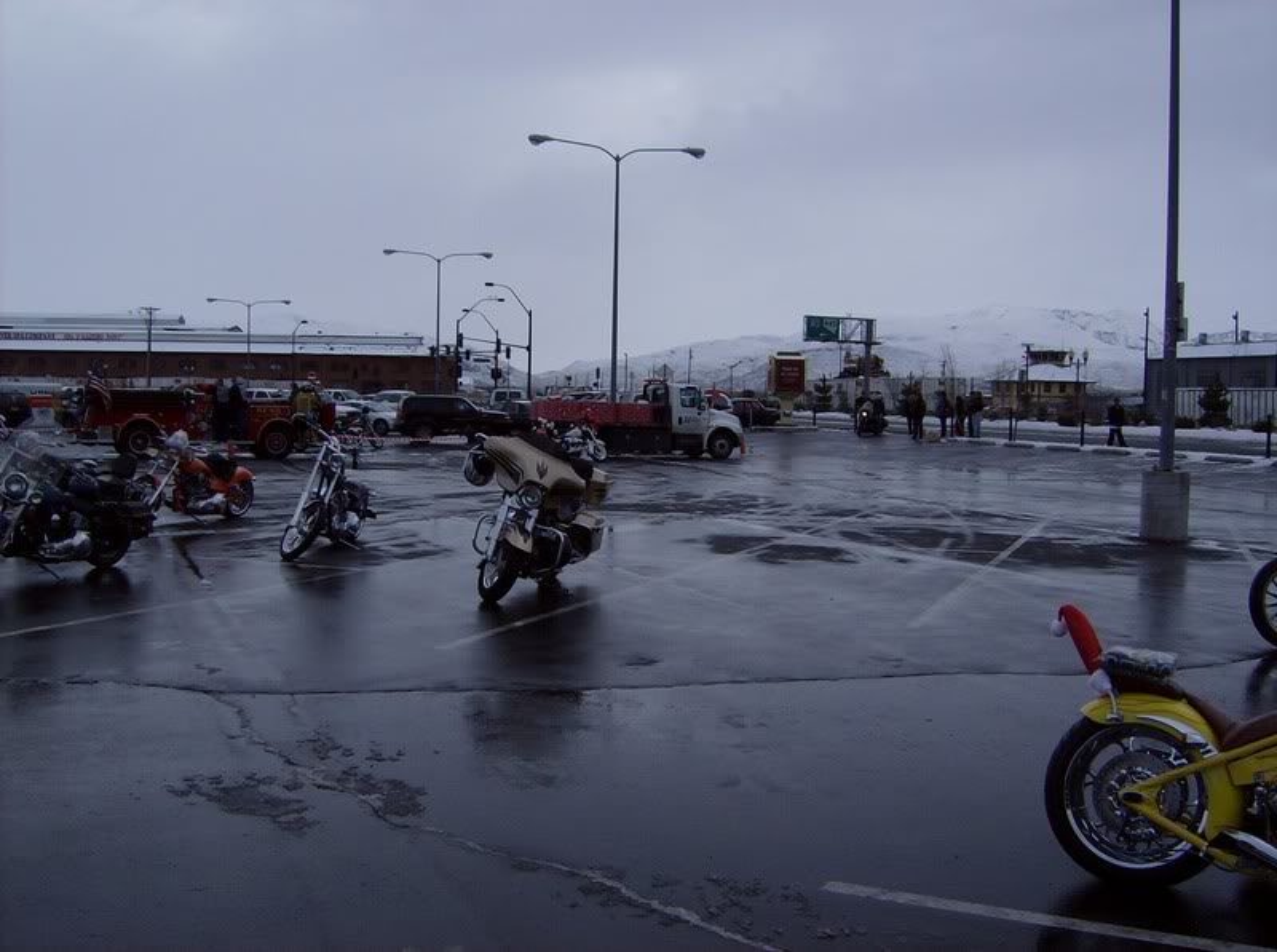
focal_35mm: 36
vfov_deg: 39.5
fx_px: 1325
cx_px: 638
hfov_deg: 51.5
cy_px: 476
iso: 100
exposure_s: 1/1383
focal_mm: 6
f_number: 4.7
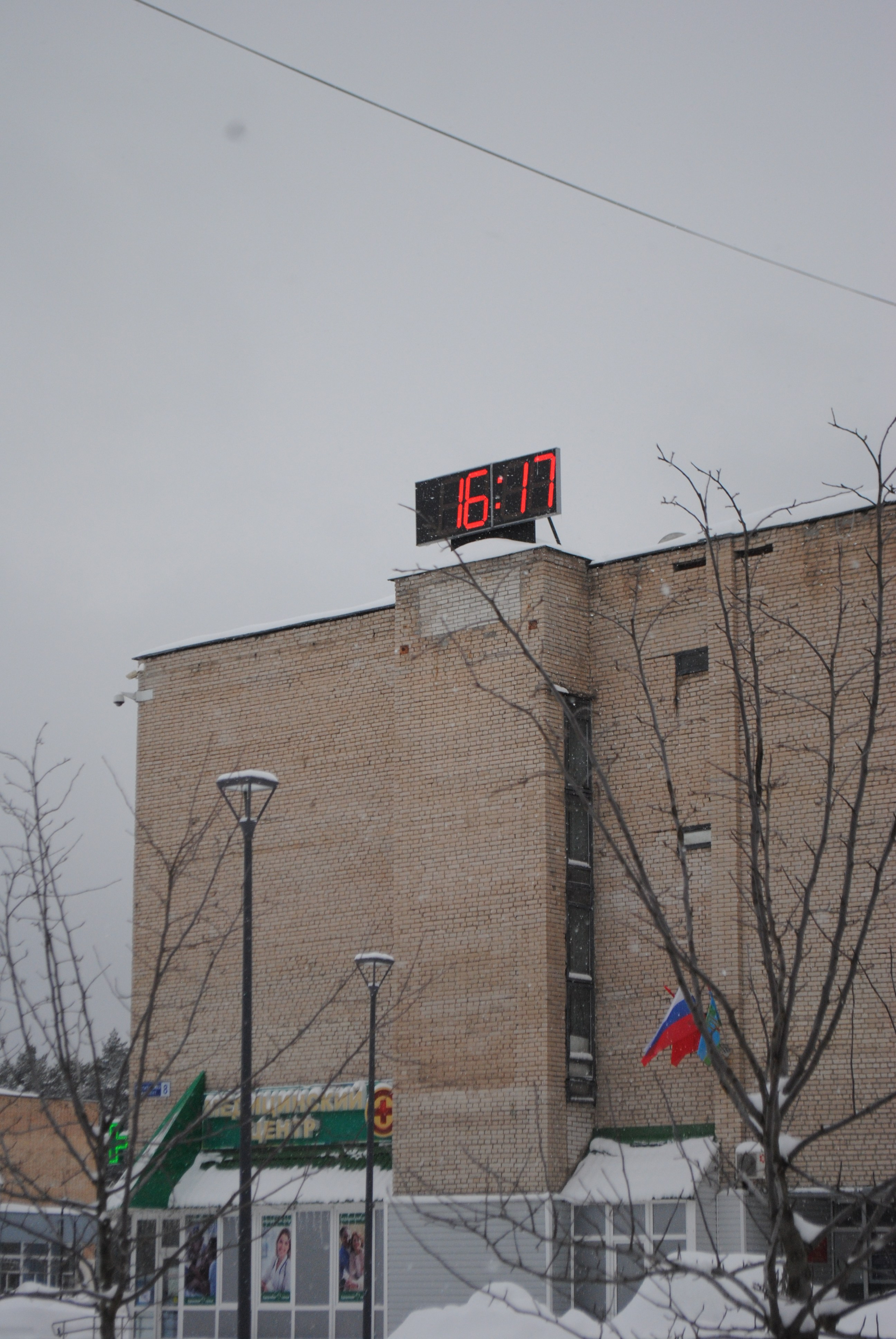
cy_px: 670
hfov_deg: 17.5
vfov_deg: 26.0
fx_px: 2903
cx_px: 448
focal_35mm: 78
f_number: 5.6
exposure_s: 1/400
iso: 400
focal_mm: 52
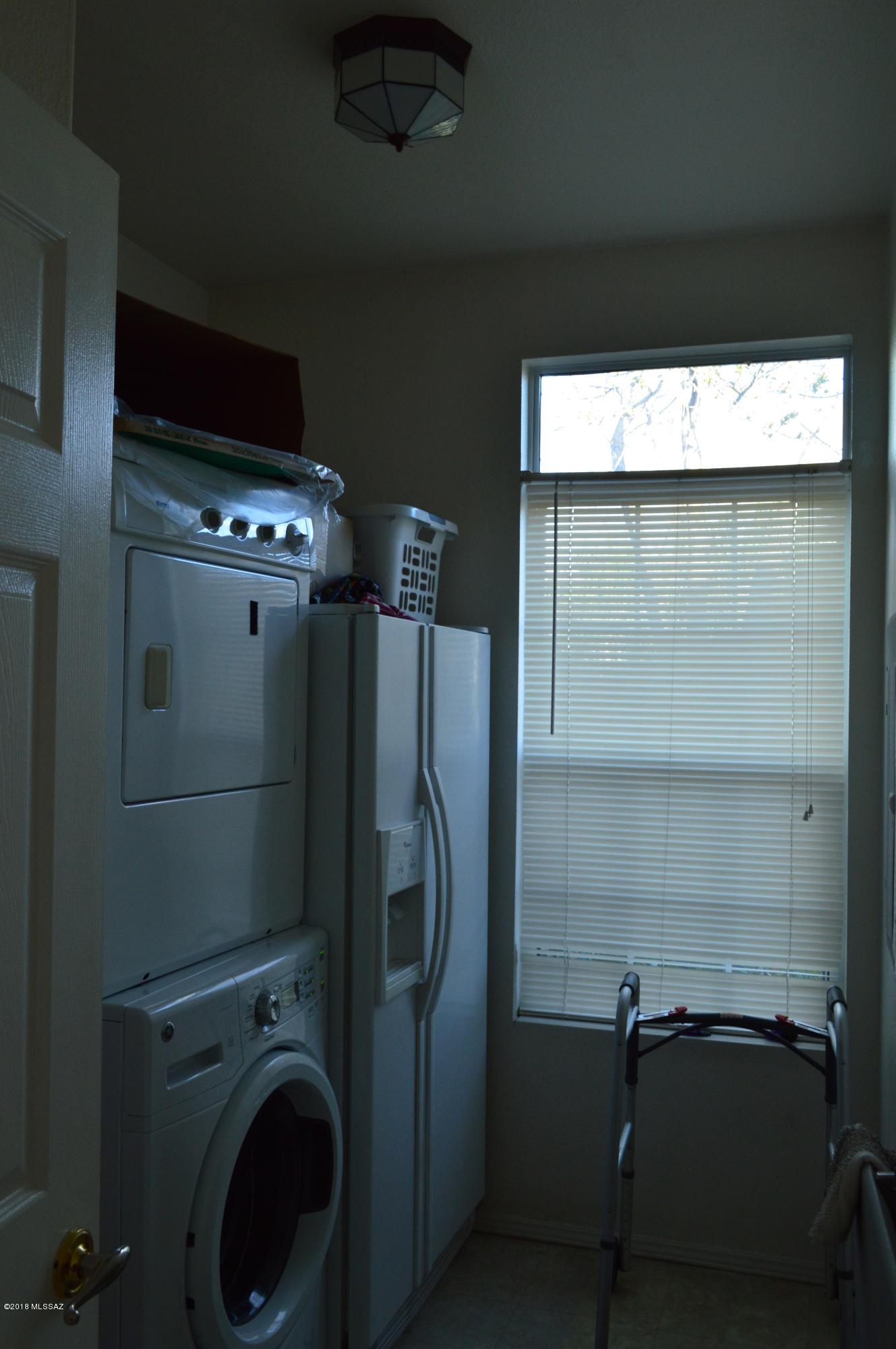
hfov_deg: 43.5
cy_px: 674
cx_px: 448
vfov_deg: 62.0
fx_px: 1122
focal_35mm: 30
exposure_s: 1/40
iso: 400
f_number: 7.1
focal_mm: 20
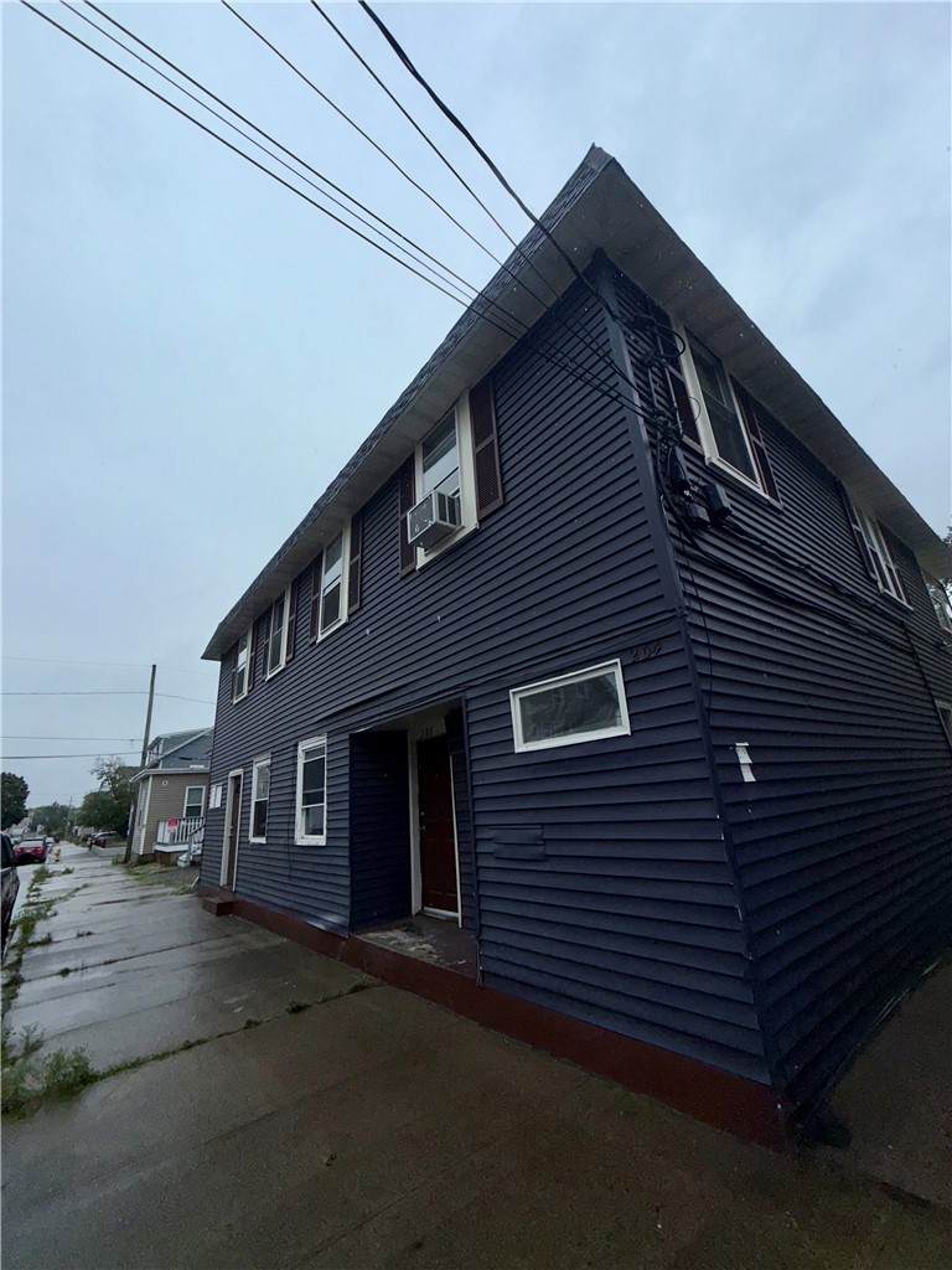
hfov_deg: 85.7
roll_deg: +4.8
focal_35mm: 14
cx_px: 476
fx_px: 513
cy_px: 635
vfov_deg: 102.1
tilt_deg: +19.2
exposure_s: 1/1698
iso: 16
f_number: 2.2
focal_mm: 2.22
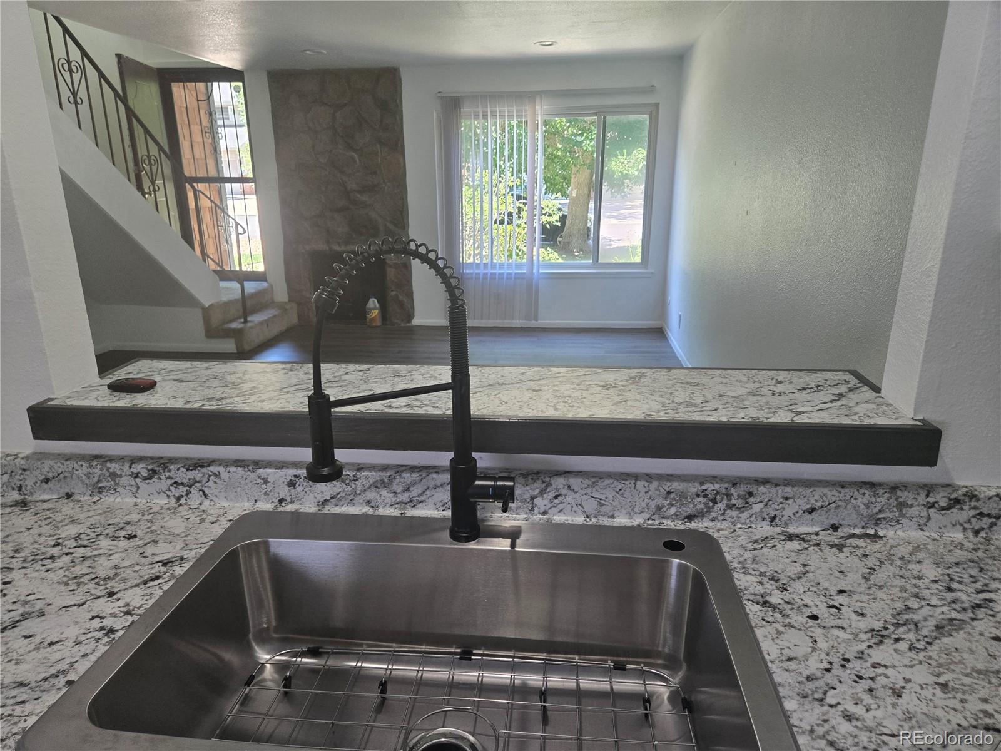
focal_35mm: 23
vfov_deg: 58.9
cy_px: 376
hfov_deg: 73.9
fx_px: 665
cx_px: 500
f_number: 1.8
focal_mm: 5.4
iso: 125
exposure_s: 1/120
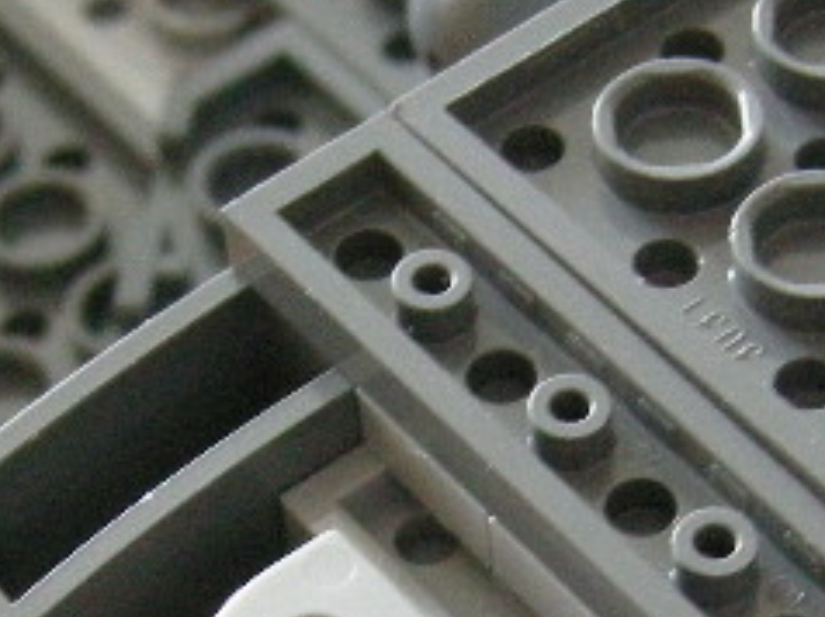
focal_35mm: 155
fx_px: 3690
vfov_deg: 9.4
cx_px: 478
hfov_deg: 12.8
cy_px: 835
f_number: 2.7
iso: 400
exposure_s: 1/41.1
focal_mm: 7.5
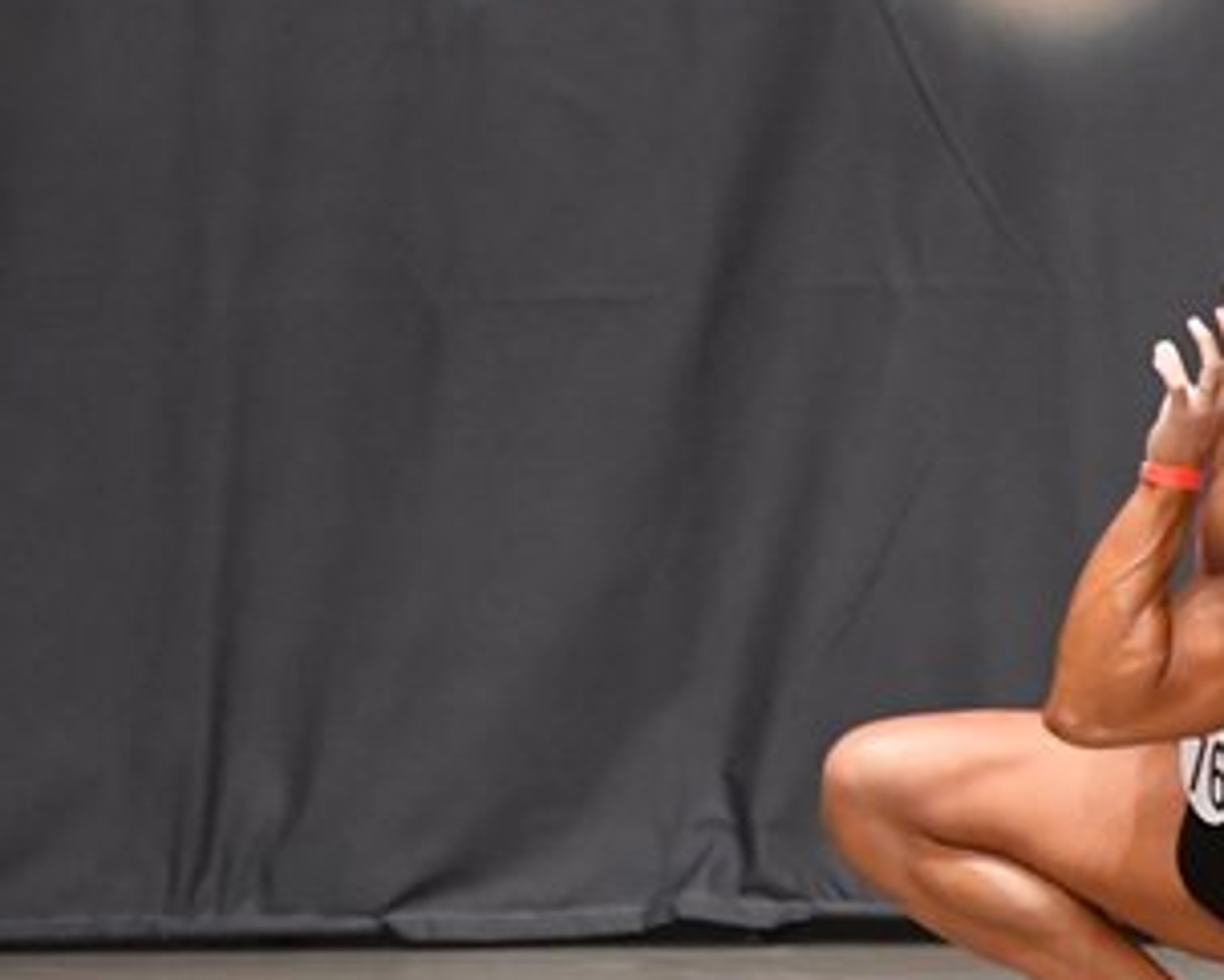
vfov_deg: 2.9
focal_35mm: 541
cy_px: 470
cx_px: 1538
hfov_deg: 3.6
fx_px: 19611
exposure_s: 1/400
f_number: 5.6
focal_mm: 150
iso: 8000
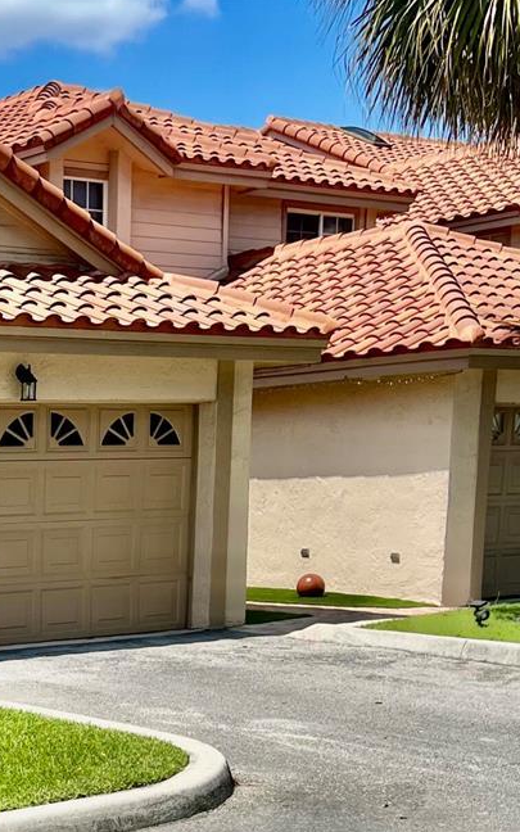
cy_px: 764
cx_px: -199
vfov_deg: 28.9
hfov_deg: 17.6
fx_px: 1542
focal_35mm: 68
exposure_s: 1/5319
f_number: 1.5
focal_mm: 5.7
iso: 50
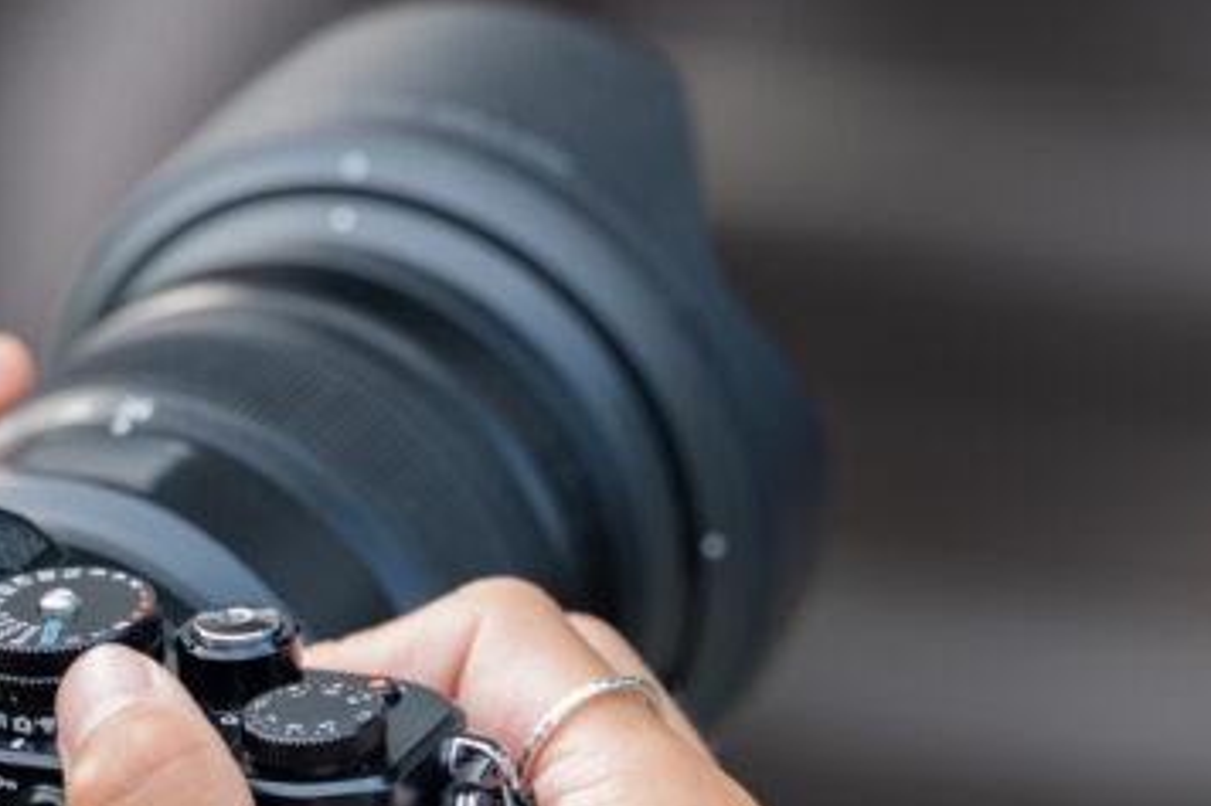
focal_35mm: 302
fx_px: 10154
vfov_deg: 4.5
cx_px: 371
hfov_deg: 6.8
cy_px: 743
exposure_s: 1/1000
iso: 800
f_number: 4
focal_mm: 105
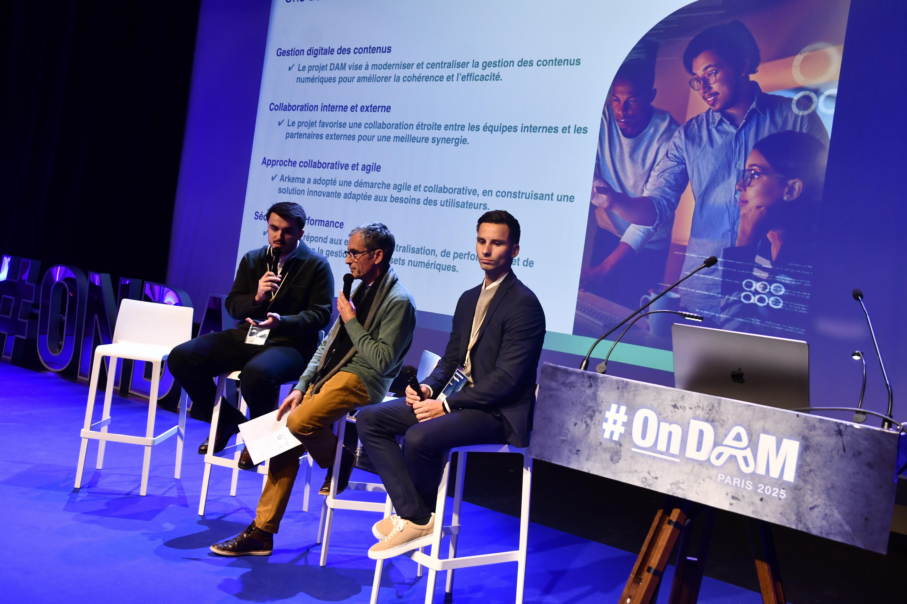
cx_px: 454
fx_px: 945
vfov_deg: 35.5
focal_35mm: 38
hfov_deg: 51.3
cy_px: 302
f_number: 5
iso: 1000
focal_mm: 25
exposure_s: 1/80
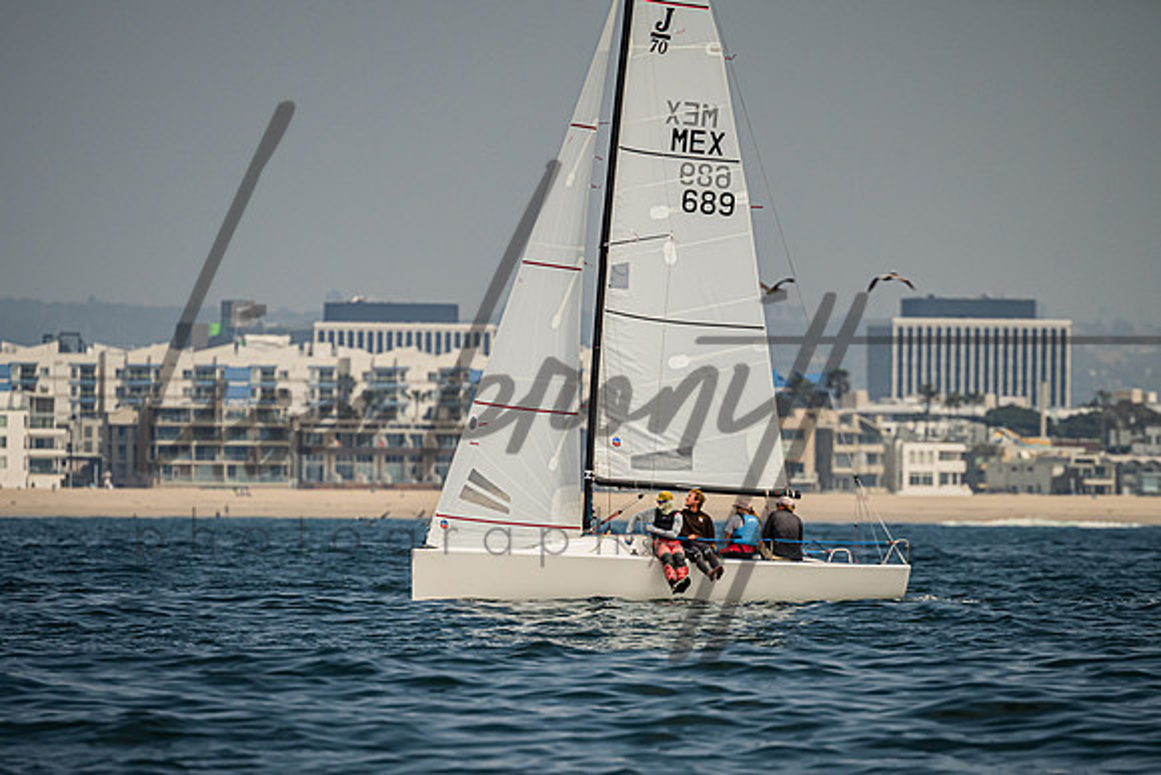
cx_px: 594
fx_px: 17678
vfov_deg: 2.5
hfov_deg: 3.8
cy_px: 515
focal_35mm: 548
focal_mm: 400
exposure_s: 1/4000
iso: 360
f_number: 5.6
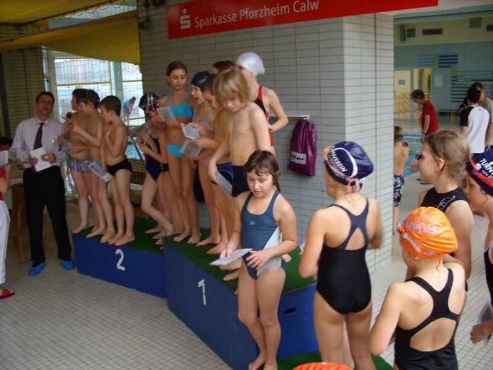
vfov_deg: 37.7
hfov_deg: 49.0
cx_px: 246
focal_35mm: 38
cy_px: 185
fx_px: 541
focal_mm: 7.8
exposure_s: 1/30
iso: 200
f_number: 2.8
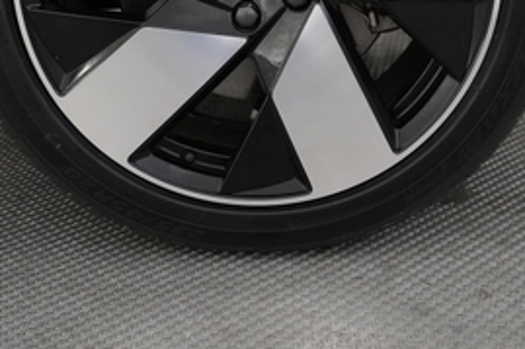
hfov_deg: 35.1
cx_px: 258
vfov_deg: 22.5
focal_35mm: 57
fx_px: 831
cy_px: -25
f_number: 2.8
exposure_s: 1/160
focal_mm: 24
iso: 5000
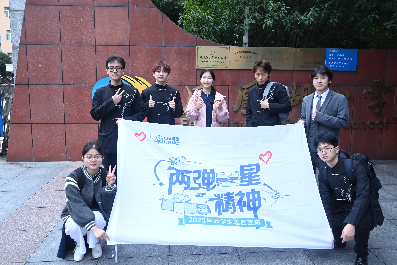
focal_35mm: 30
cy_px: 132
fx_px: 331
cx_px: 198
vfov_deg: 43.6
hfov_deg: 61.9
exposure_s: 1/125
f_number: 4.8
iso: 800
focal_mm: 30
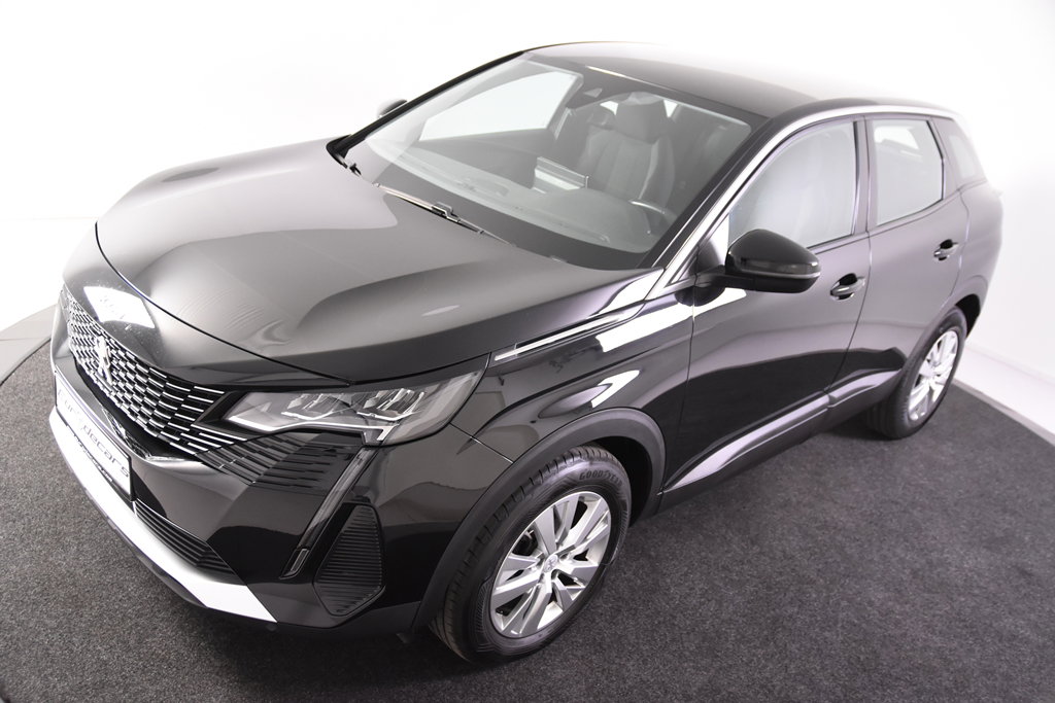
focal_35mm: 33
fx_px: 967
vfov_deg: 40.0
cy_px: 352
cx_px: 528
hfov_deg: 57.2
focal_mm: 22
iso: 1600
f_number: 3.2
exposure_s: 1/40
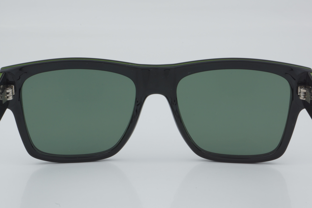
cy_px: 104
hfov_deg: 24.6
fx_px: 715
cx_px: 156
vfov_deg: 16.6
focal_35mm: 82
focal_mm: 55
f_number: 32
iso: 100
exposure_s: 1/4
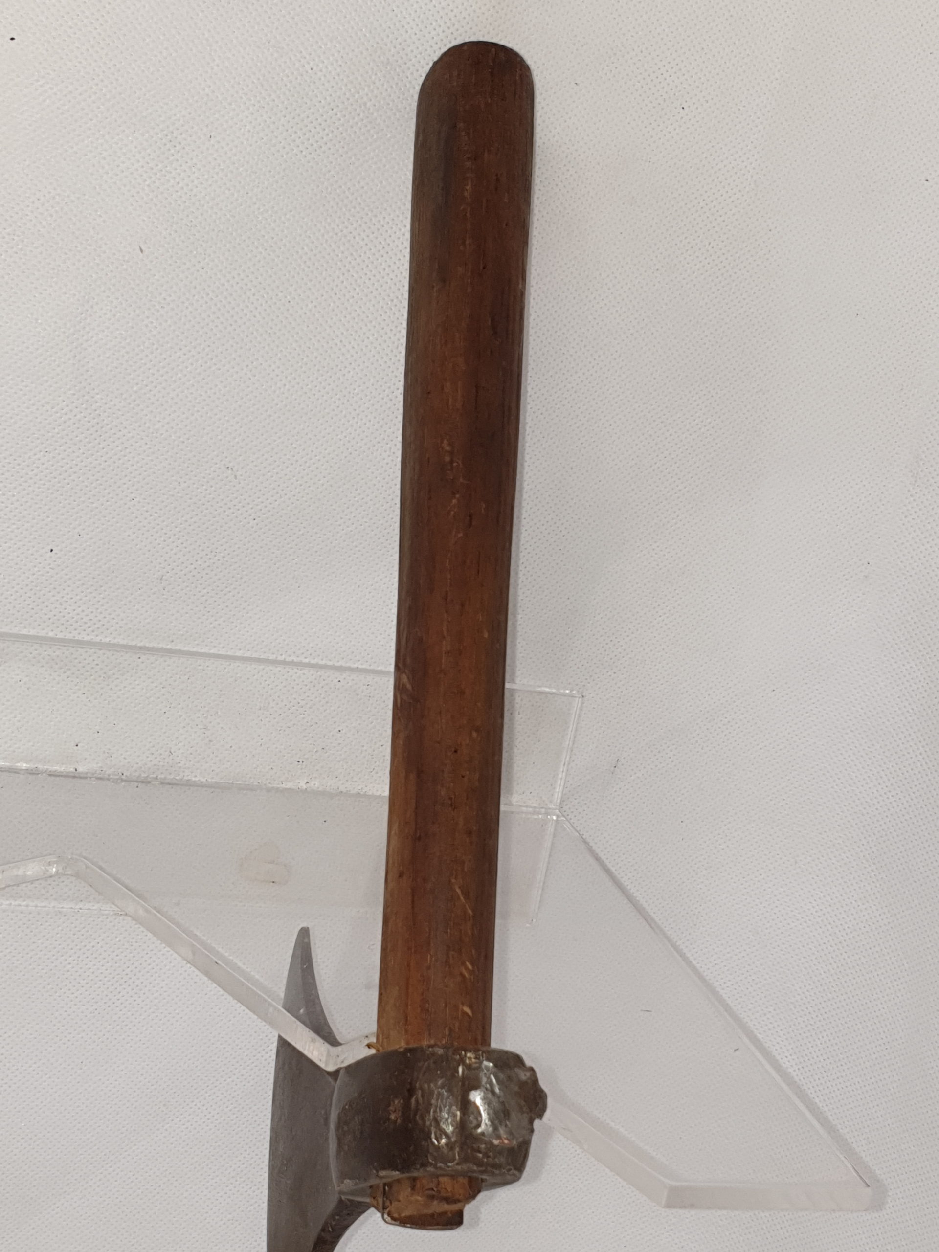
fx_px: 940
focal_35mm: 26
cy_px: 626
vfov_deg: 67.3
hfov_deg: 53.1
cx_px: 470
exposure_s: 1/100
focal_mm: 4.3
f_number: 2.4
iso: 50
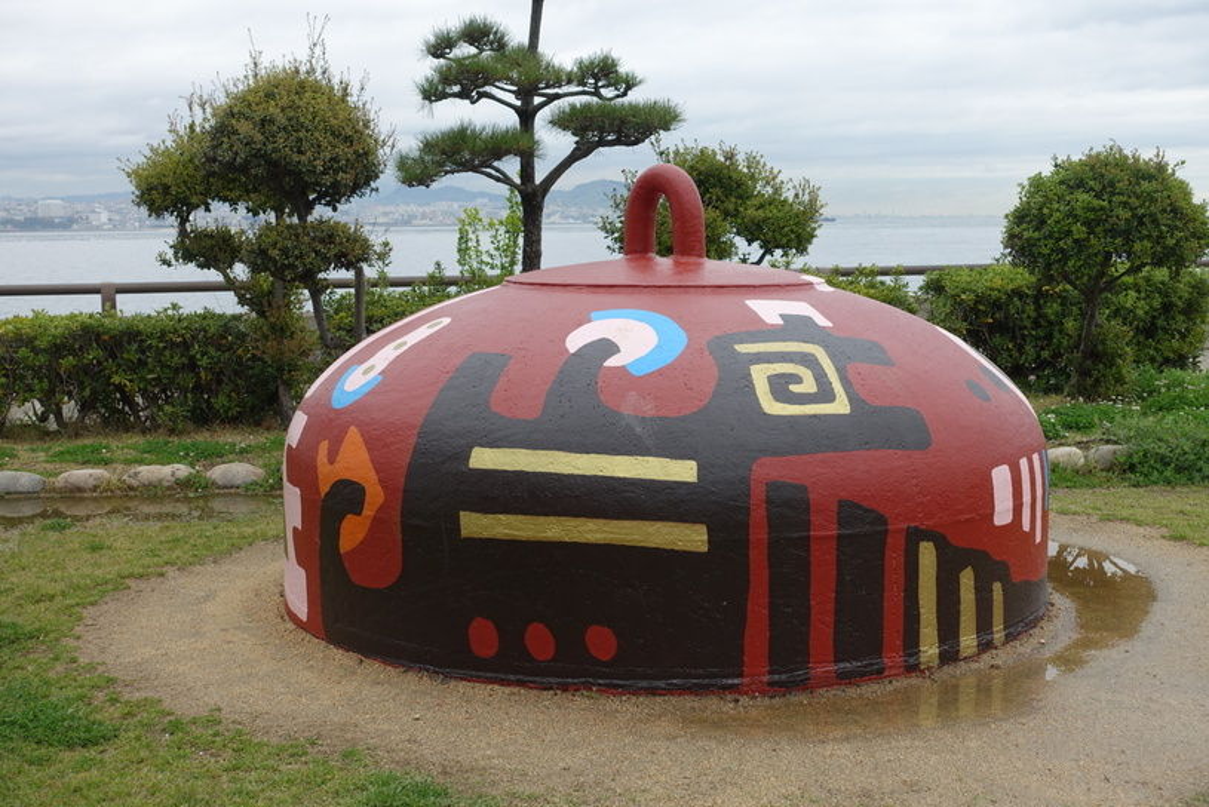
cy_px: 404
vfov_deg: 29.9
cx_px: 604
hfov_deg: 43.6
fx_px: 1512
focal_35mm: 45
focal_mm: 16.39
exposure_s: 1/640
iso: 125
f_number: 4
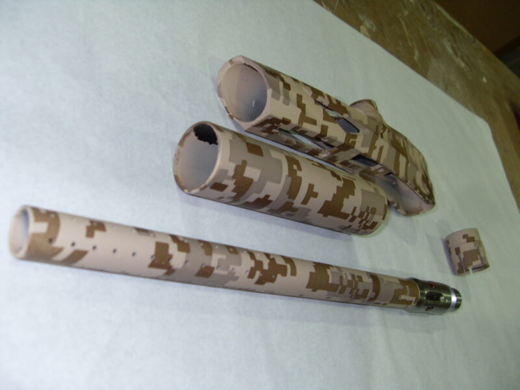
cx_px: 260
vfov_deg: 40.7
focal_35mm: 35
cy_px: 195
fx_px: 526
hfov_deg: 52.6
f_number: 2.8
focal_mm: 6.3
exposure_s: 1/45
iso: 100
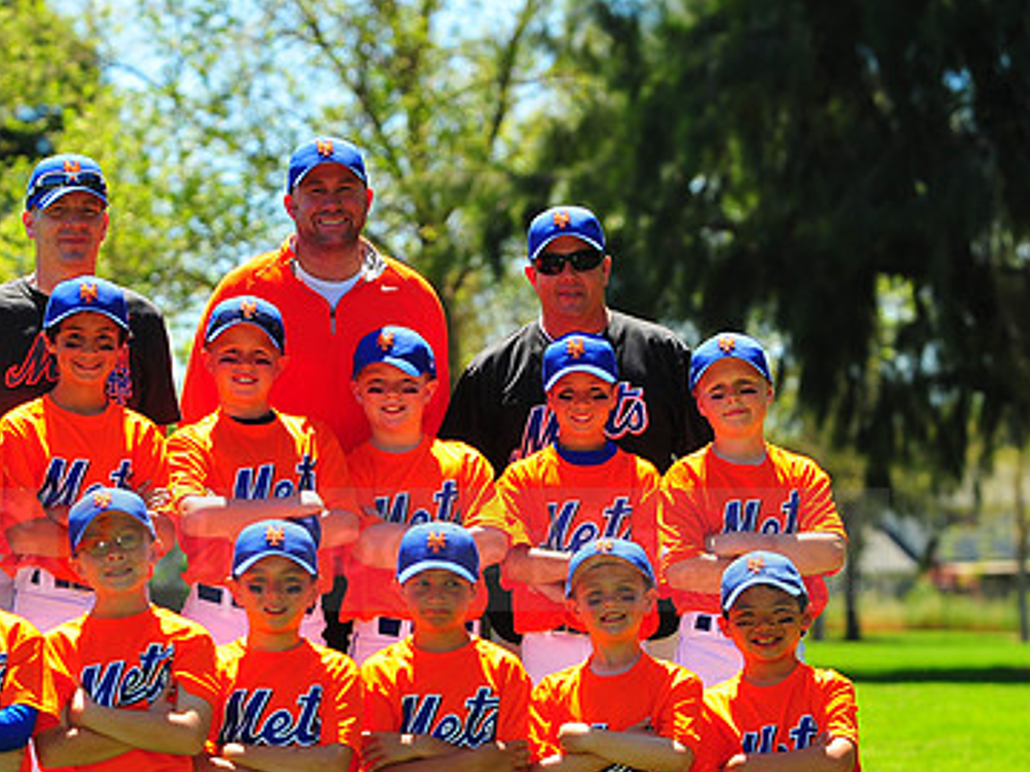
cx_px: 333
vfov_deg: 9.1
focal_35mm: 163
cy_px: 525
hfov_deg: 12.1
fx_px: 4848
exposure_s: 1/800
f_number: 4
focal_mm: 105
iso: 200
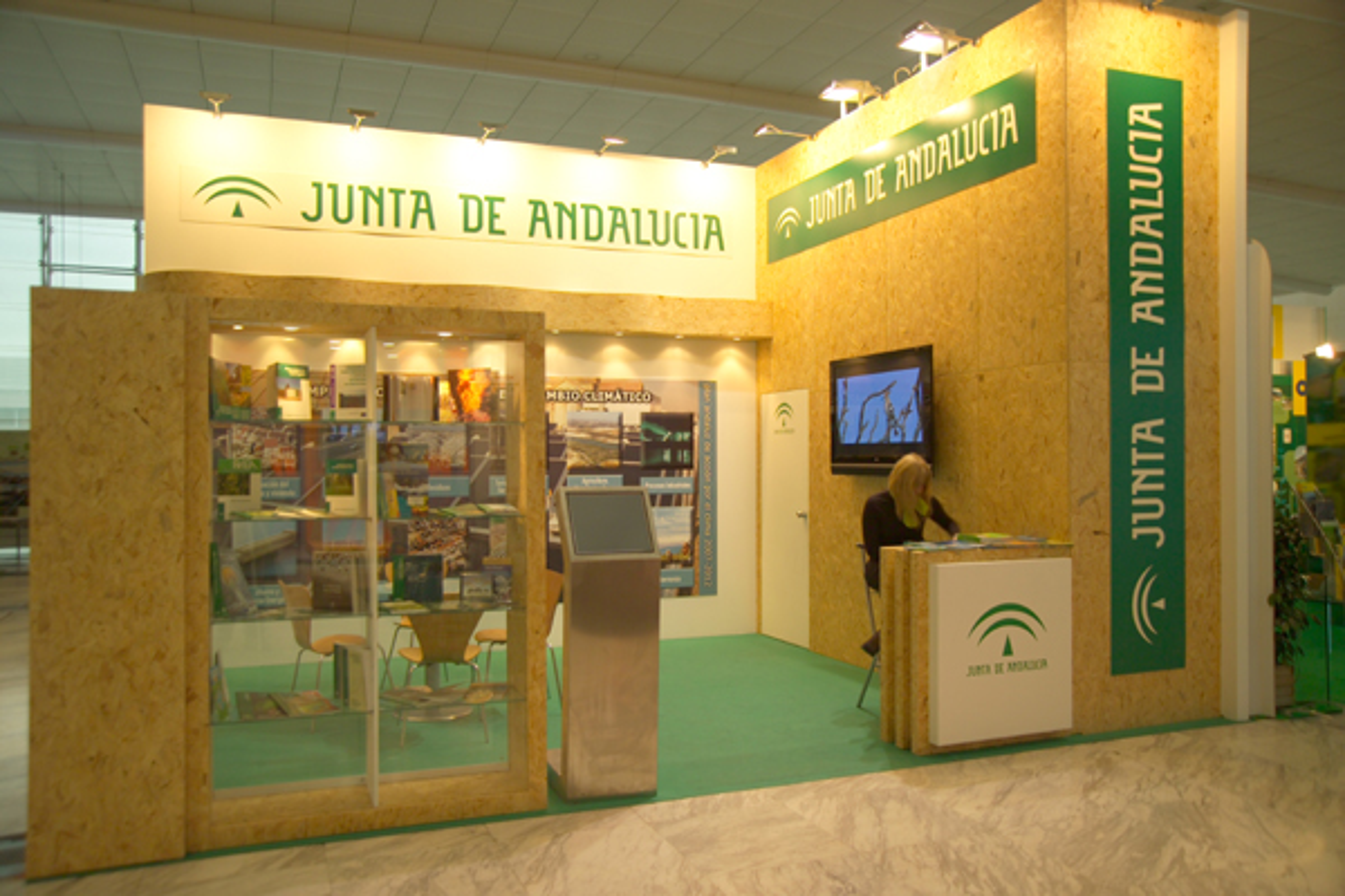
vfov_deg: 45.0
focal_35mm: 29
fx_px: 1083
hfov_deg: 63.7
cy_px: 448
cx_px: 672
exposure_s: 1/20
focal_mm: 29
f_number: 4.8
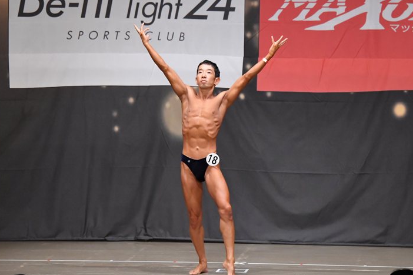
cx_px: 210
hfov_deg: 10.2
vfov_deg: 6.8
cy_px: 147
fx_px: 2316
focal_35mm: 202
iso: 6400
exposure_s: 1/400
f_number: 5.6
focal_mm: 122
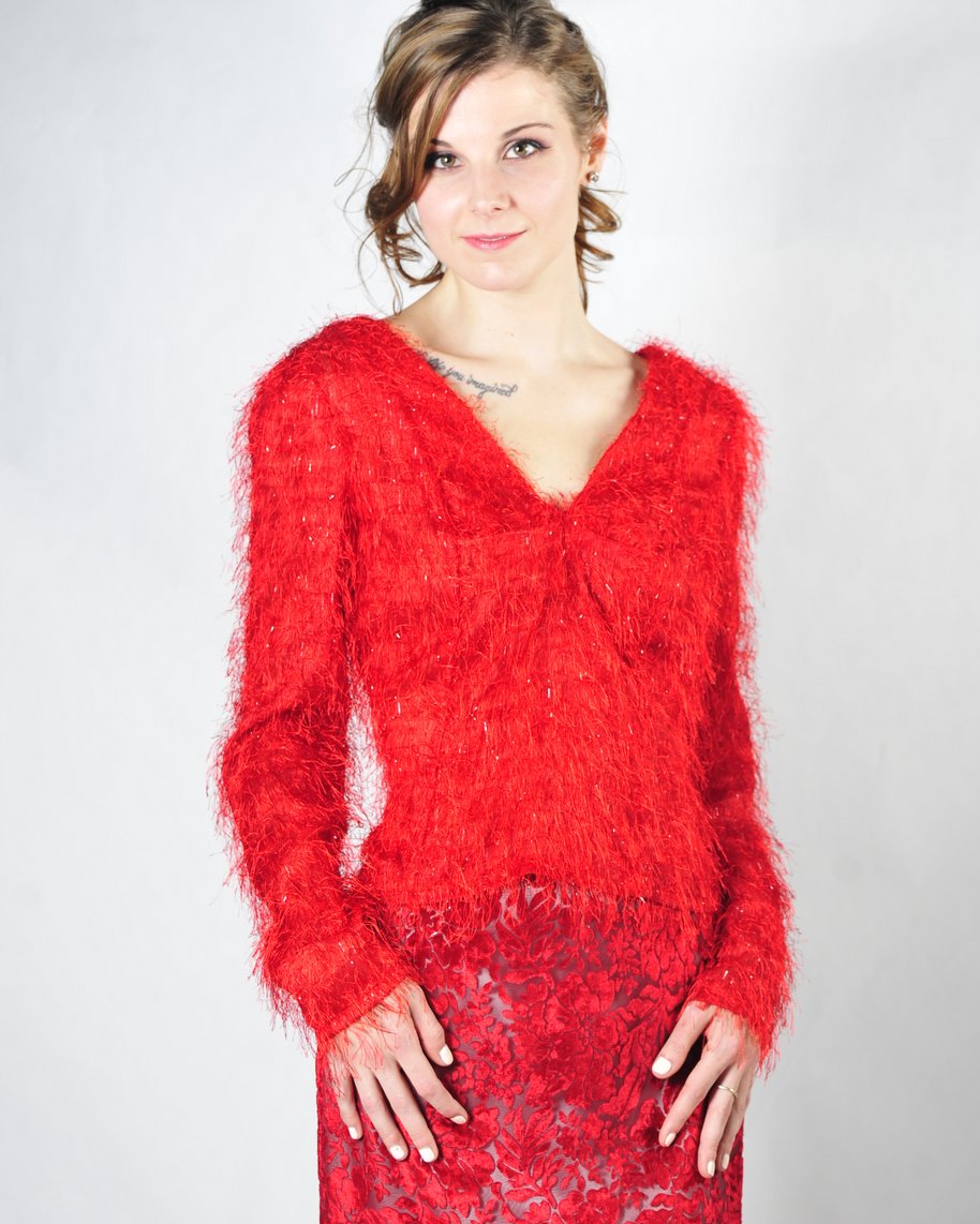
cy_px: 720
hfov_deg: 16.7
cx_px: 562
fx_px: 3335
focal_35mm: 92
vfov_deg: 20.8
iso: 400
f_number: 4.5
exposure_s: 1/200
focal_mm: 70
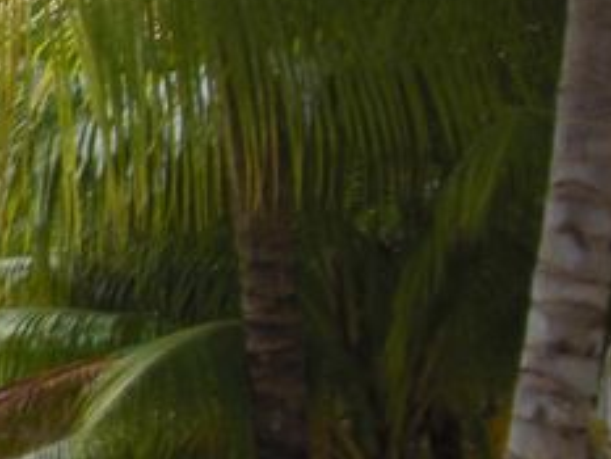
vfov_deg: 8.8
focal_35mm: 167
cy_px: 504
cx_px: -663
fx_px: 2949
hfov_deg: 10.7
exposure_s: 1/200
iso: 64
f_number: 2.7
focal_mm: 6.2
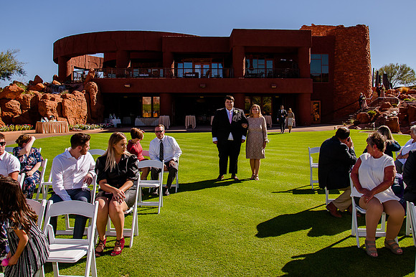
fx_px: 345
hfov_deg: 62.2
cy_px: 110
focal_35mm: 30
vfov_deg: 43.5
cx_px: 208
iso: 125
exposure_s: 1/320
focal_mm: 24
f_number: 9
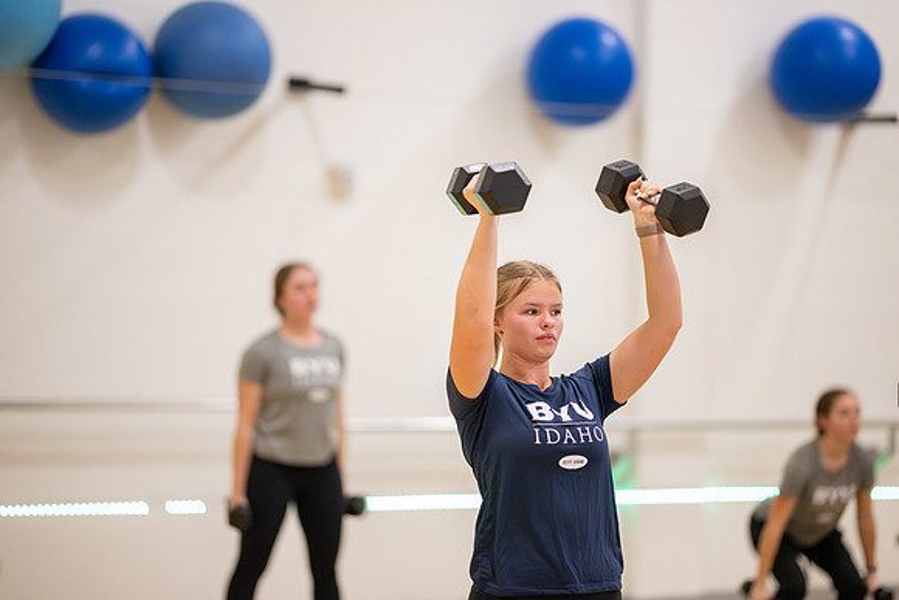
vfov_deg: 13.0
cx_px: 450
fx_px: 2623
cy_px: 300
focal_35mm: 105
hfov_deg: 19.5
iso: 5000
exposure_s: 1/500
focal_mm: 105
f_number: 1.4
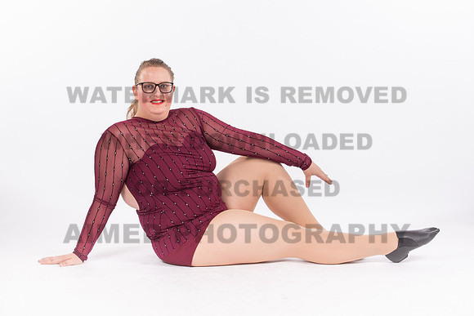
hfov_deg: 19.5
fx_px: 1379
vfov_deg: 13.1
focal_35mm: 105
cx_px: 195
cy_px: 144
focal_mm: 70
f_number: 11
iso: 320
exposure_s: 1/160
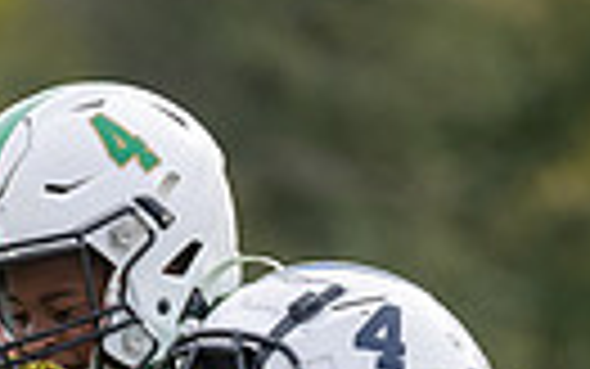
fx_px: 18676
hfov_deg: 1.8
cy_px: 701
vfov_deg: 1.1
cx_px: -321
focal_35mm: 1161
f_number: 3.5
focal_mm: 168
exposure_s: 1/1250
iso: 250
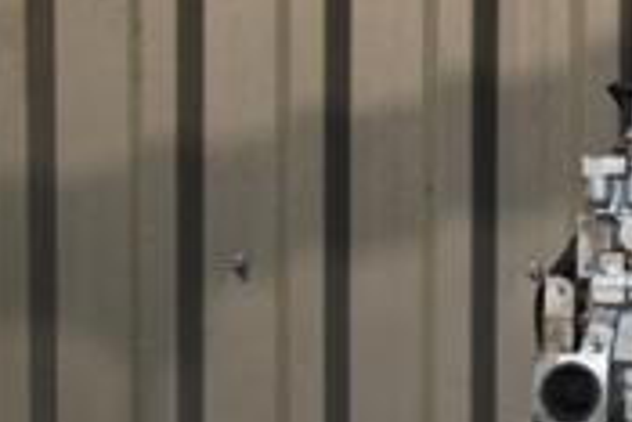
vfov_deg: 12.2
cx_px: 979
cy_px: 624
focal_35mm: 108
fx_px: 1892
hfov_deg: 17.0
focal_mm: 21
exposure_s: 1/60
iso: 800
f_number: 5
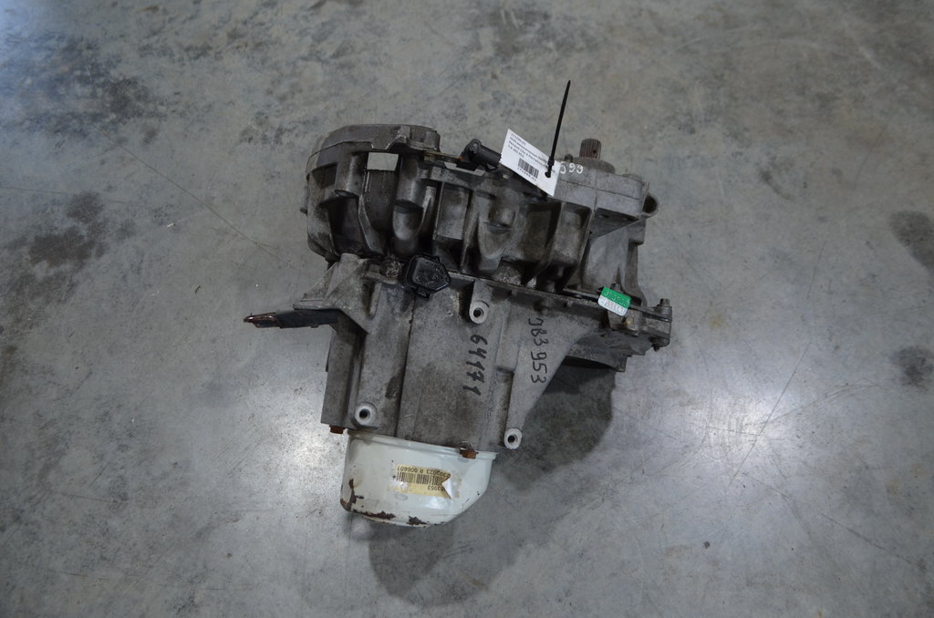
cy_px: 309
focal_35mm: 30
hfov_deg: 62.0
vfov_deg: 43.4
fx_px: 777
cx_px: 467
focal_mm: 20
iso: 500
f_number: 4
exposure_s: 1/60
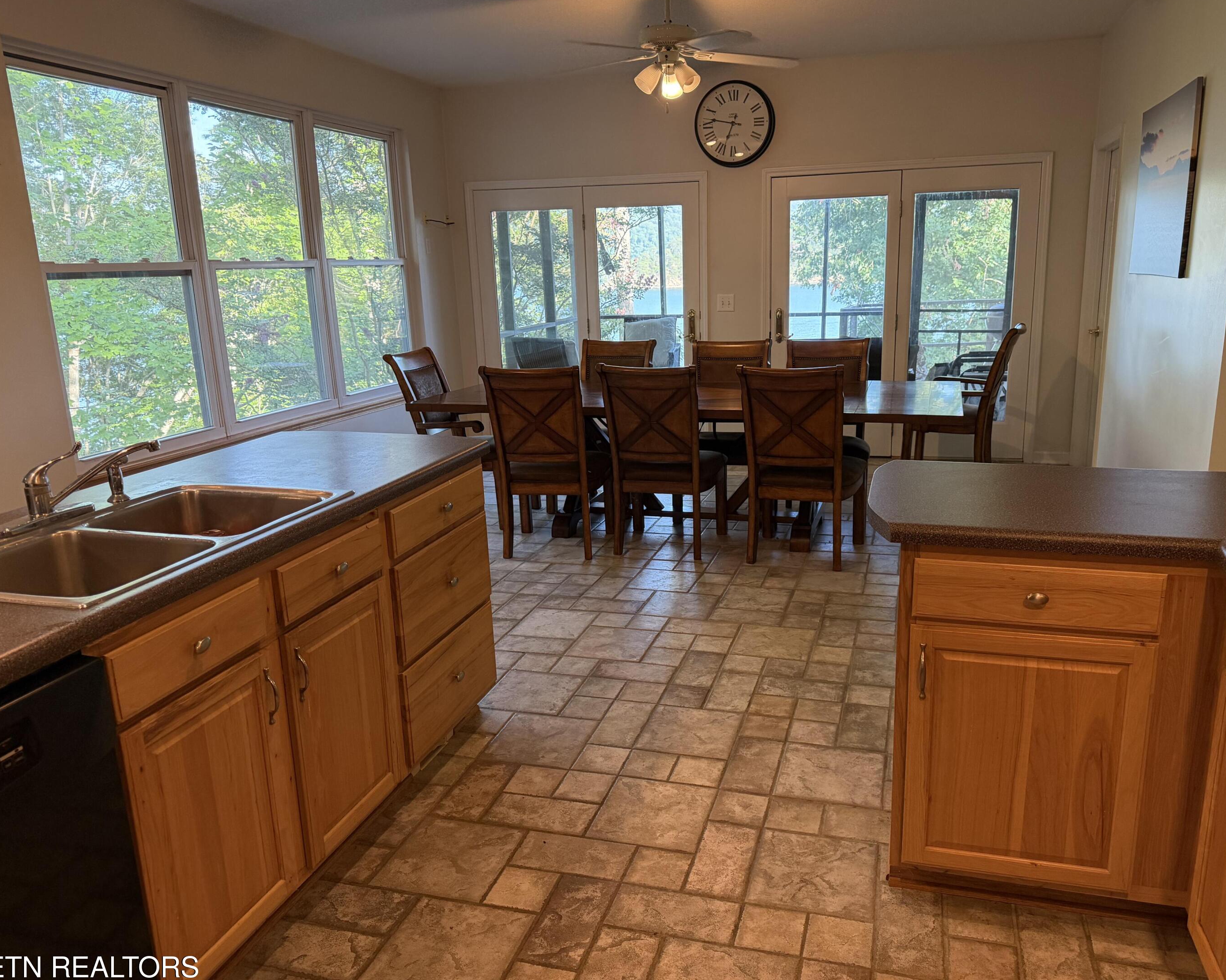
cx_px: 664
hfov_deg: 65.9
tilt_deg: -14.5
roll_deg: +0.5
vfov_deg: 54.9
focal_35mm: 26
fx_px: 943
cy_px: 504
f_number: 1.78
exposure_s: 1/120
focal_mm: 6.76
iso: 400
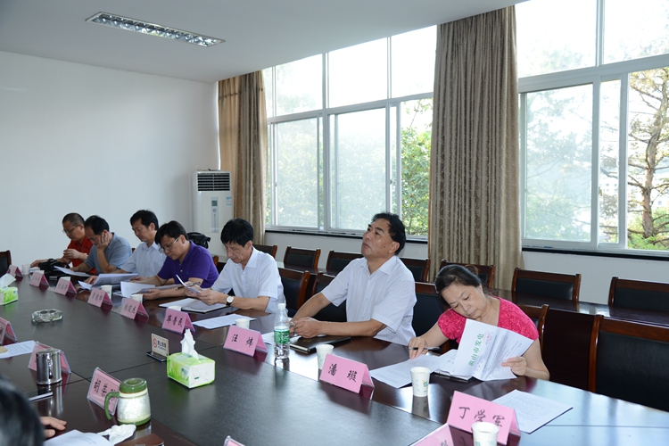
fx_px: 576
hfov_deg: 60.3
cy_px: 223
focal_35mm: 31
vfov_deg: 42.3
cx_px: 334
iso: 500
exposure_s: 1/125
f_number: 4.5
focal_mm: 31
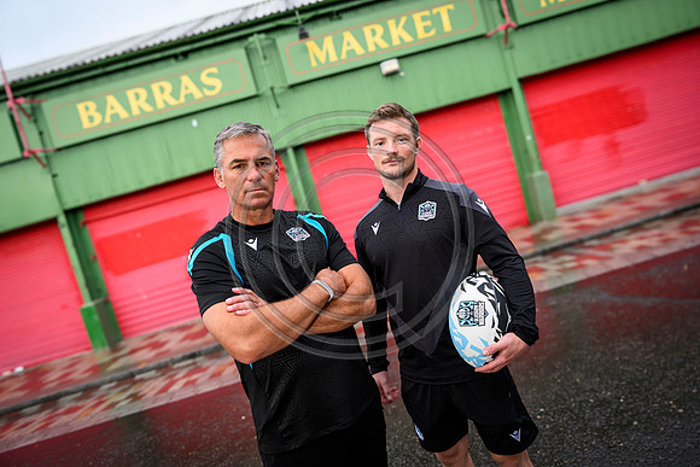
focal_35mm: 24
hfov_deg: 73.7
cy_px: 234
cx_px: 350
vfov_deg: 53.2
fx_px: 467
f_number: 4
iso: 500
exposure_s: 1/250
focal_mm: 24
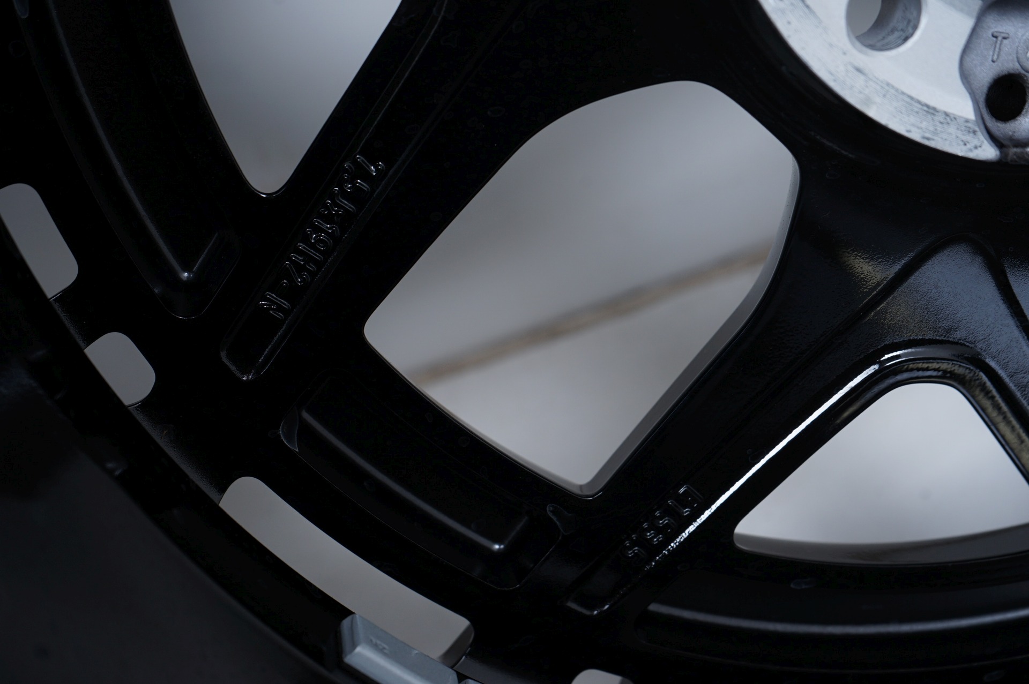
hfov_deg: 41.1
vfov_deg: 28.0
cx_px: 514
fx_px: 1371
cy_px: 342
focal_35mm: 48
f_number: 7.1
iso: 250
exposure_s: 1/125
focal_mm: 48
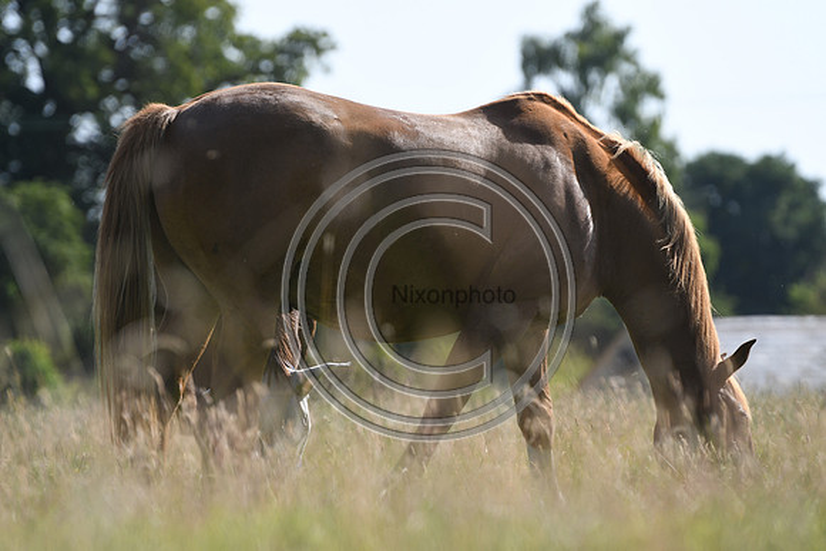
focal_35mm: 285
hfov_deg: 7.2
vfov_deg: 4.8
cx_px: 413
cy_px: 276
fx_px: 6540
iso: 140
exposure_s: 1/1250
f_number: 3.5
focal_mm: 190
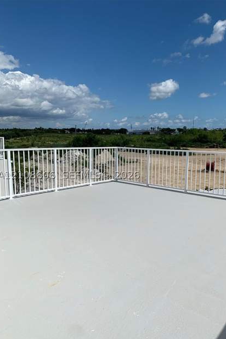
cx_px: 127
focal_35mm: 28
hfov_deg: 46.3
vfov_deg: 65.5
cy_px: 175
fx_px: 264
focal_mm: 4.25
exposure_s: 1/6452
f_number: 1.8
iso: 25
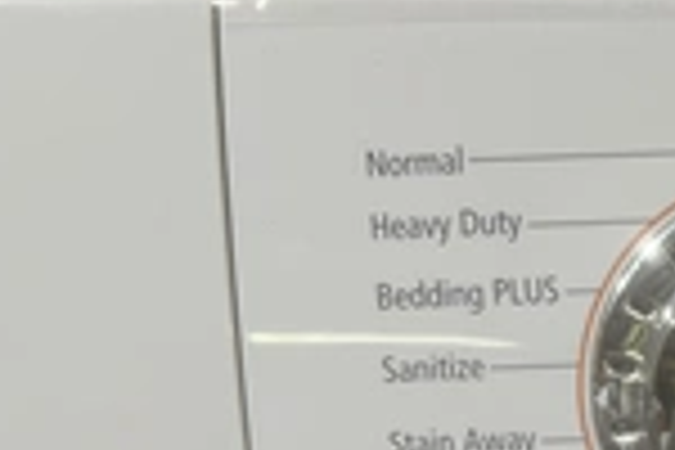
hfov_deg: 24.5
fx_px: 1350
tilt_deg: -30.2
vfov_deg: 18.4
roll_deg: +1.5
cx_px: 873
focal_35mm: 72
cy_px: 459
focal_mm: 5.1
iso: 100
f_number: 1.6
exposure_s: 1/120
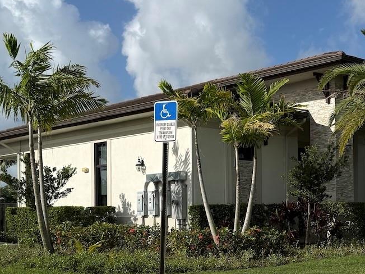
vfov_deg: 24.6
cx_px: 260
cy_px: 198
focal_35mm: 59
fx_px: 622
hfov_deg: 32.3
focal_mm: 6.76
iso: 80
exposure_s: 1/5319
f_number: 1.78
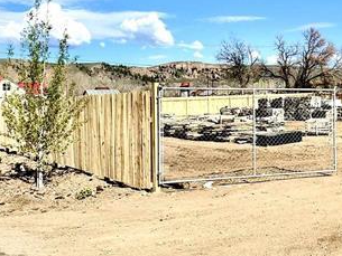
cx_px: 302
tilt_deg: +0.8
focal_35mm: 47
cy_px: 94
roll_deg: +0.2
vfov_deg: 30.8
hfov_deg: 38.0
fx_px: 465
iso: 50
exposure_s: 1/2747
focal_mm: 2.22
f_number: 2.2
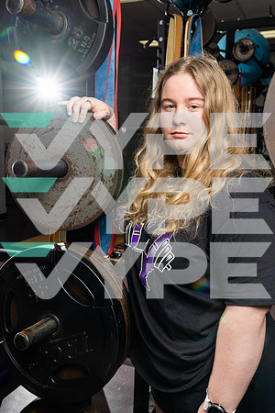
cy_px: 206
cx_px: 138
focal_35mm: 37
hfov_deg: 35.9
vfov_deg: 51.9
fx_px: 424
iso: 640
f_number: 8
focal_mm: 37
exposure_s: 1/250
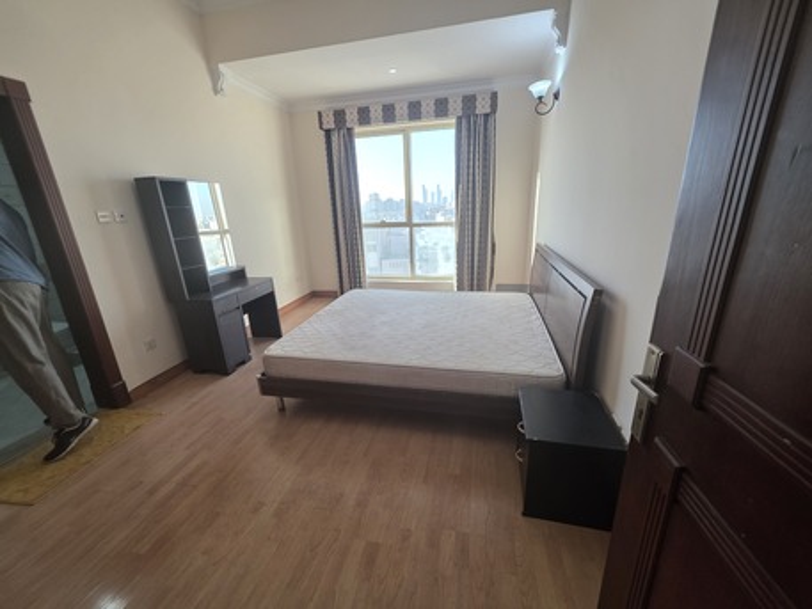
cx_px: 406
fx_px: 305
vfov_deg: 89.9
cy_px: 304
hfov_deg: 106.2
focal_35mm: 13
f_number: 1.9
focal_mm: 2.2
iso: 100
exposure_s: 1/100
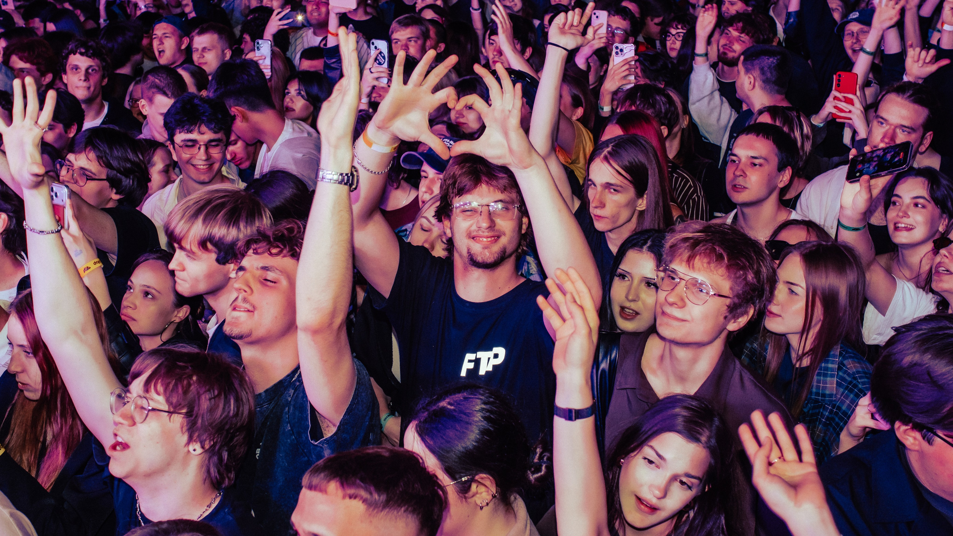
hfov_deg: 47.4
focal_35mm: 43
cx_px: 450
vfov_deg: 27.7
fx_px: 1085
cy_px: 232
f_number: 4.5
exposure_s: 1/125
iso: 1000
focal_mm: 25
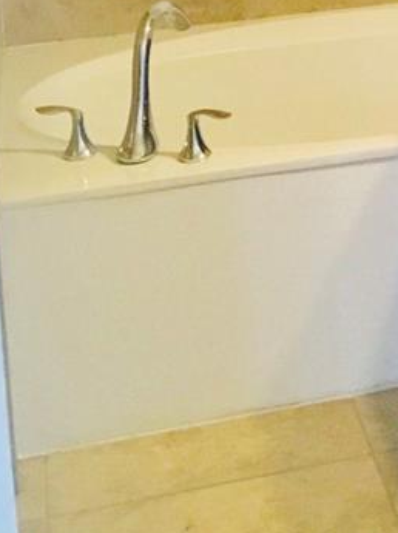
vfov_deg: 18.2
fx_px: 1551
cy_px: -153
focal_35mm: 101
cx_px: 562
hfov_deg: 13.9
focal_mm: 4.15
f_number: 2.2
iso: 160
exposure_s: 1/30
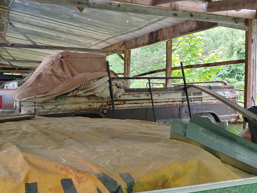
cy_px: 96
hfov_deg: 50.1
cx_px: 128
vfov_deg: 38.7
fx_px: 275
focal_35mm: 37
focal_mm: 4.23
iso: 50
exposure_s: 1/120
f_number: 1.5
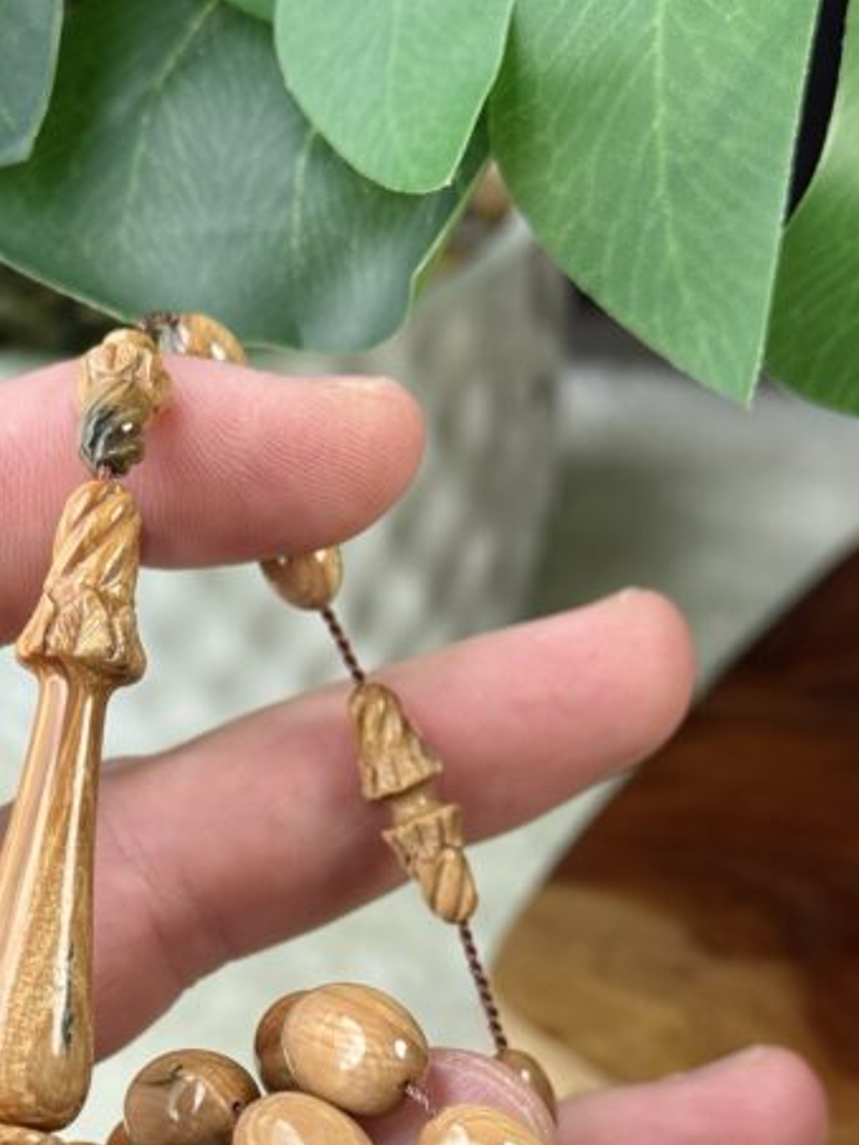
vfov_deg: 22.6
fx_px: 2812
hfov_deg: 17.2
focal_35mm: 85
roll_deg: +10.2
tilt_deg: -37.1
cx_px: 193
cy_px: 988
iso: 50
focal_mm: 6.76
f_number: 1.78
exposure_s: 1/121
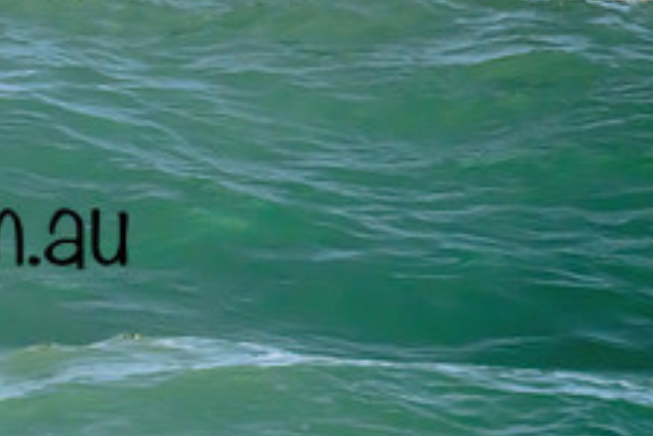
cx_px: -346
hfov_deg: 0.7
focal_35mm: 2835
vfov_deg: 0.5
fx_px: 51455
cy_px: 68
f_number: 11
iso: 1800
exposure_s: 1/1600
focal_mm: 800
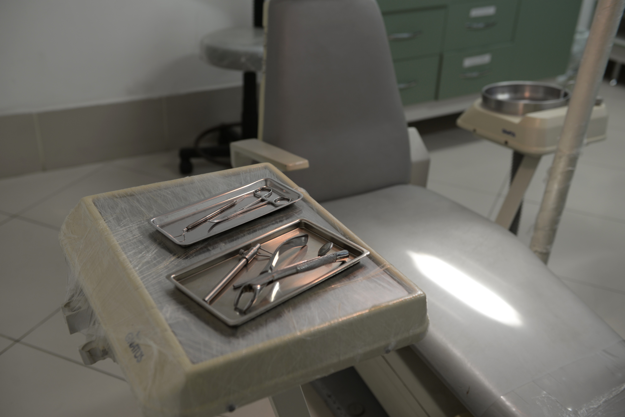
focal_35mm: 40
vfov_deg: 33.4
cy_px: 208
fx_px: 695
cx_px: 312
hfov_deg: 48.4
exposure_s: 1/15
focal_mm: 40
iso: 200
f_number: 3.5
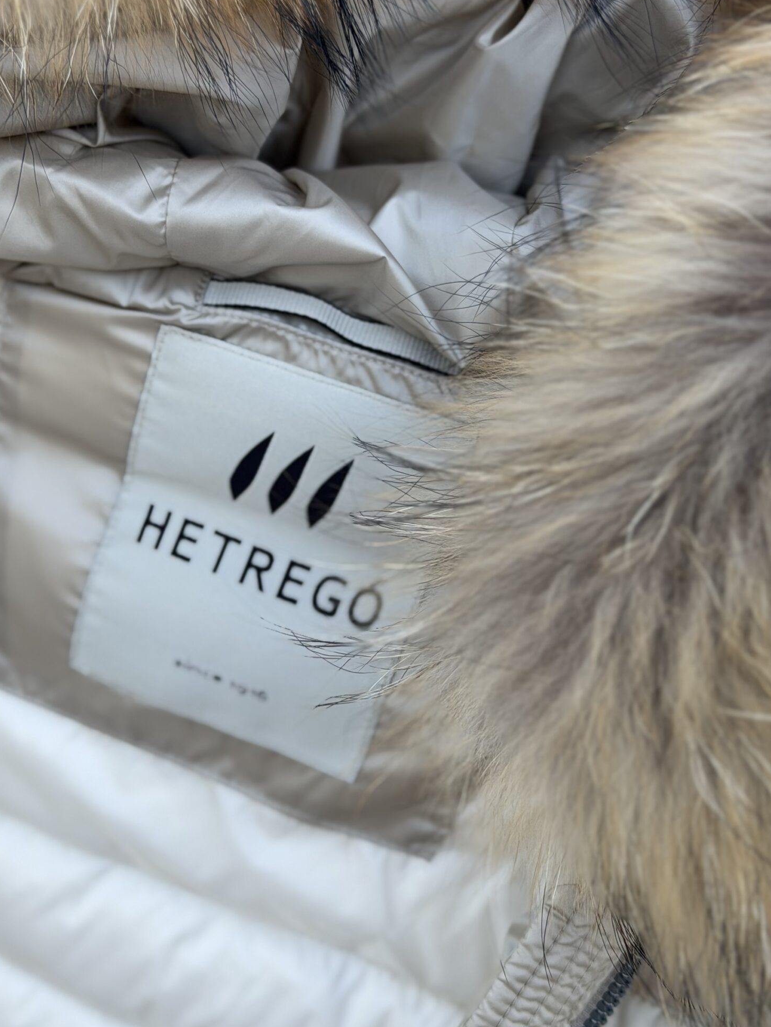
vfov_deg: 30.7
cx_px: 352
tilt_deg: -26.8
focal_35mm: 63
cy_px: 506
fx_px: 1871
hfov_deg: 23.3
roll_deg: -20.8
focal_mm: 6.76
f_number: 1.78
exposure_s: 1/469
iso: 64
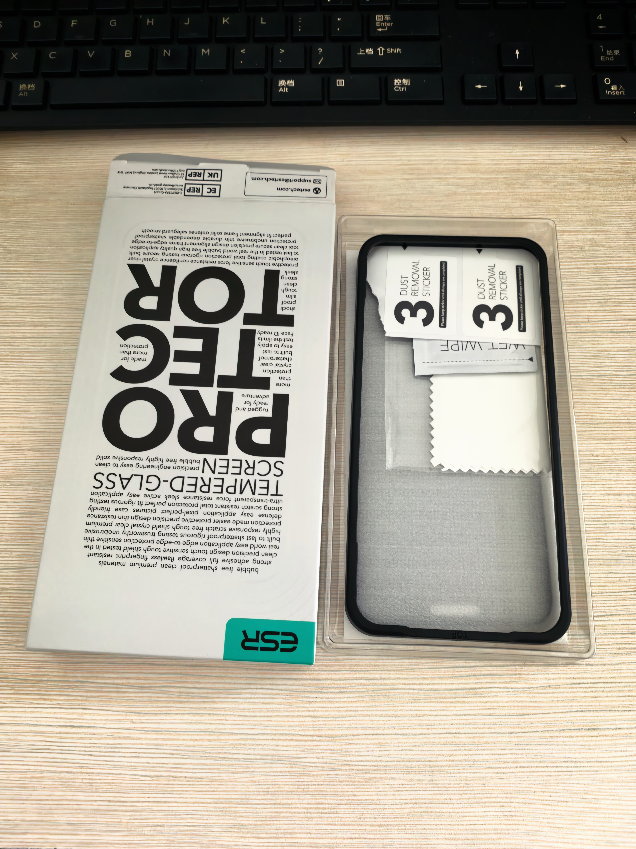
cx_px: 318
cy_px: 424
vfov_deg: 71.6
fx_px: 588
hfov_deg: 56.8
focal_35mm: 24
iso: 400
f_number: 2.8
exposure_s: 1/33.3
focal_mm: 5.75
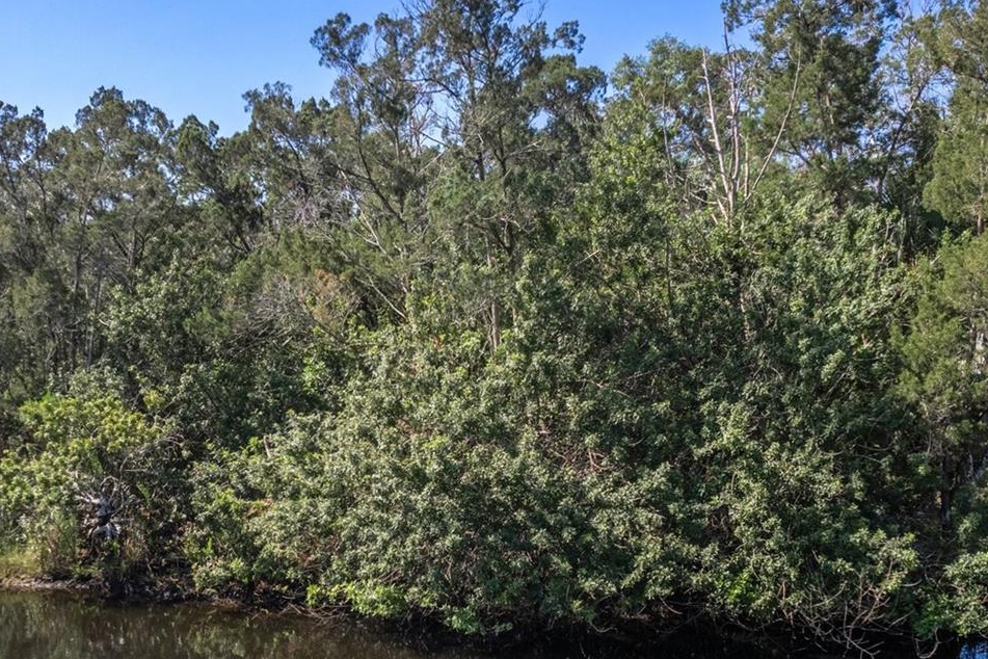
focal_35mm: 37
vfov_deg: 35.4
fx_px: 1015
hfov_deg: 51.8
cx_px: 454
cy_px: 465
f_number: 2.8
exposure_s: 1/1250
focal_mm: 8.38
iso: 100
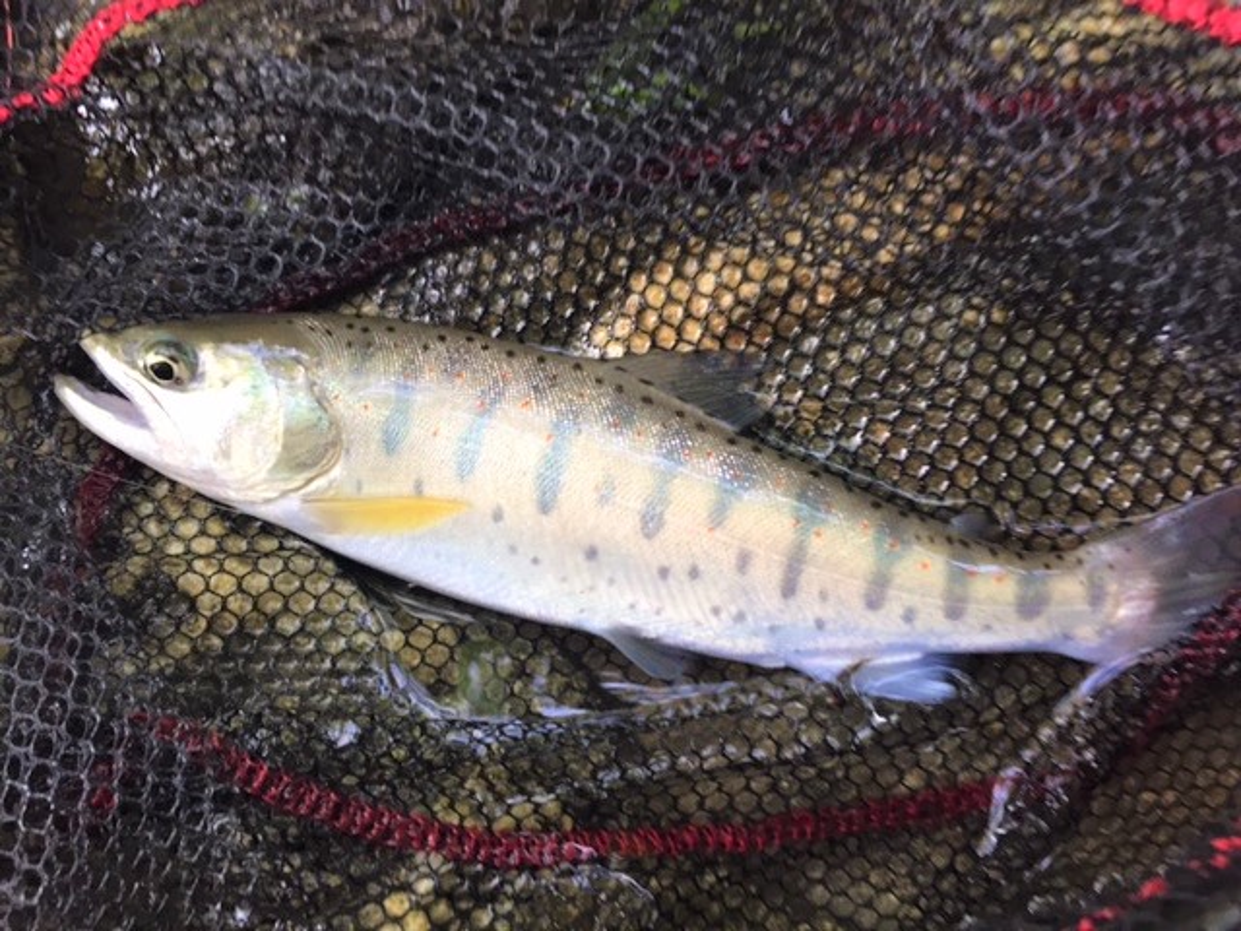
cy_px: 466
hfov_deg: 61.7
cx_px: 620
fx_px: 1040
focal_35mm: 29
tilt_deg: -76.3
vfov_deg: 48.2
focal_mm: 4.15
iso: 40
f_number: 2.2
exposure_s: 1/30
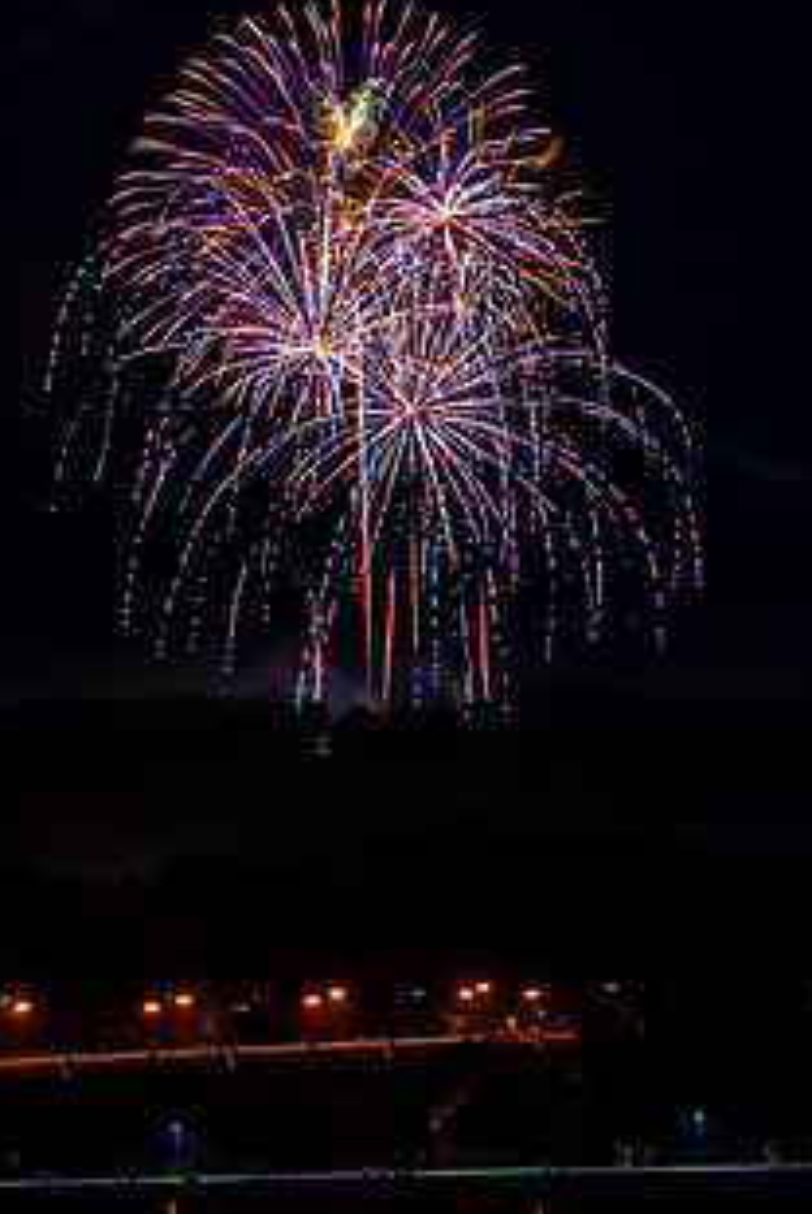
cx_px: 812
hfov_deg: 8.0
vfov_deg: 12.0
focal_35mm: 171
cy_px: 293
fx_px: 5772
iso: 125
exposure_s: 10
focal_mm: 35
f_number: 6.3
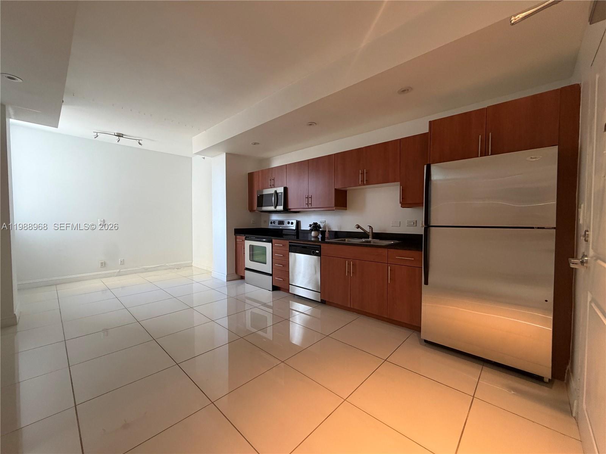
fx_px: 245
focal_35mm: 14
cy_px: 227
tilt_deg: -3.2
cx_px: 303
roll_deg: -0.1
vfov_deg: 85.7
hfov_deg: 102.1
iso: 320
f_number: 2.2
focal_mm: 2.22
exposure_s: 1/60
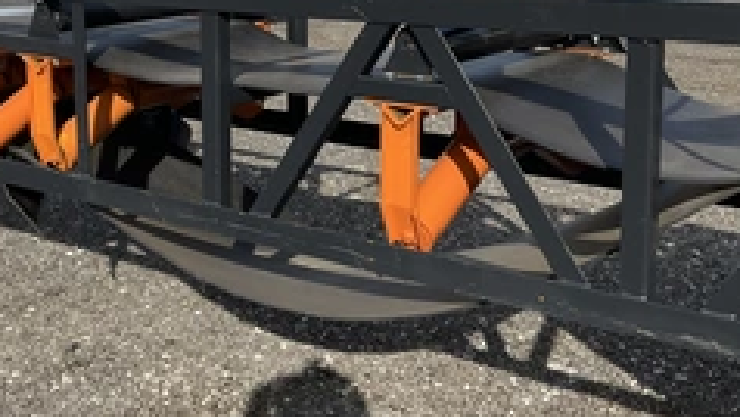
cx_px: 239
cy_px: 78
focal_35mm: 53
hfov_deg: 38.7
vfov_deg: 22.3
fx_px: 1040
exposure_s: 1/1534
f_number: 1.8
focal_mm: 3
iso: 25
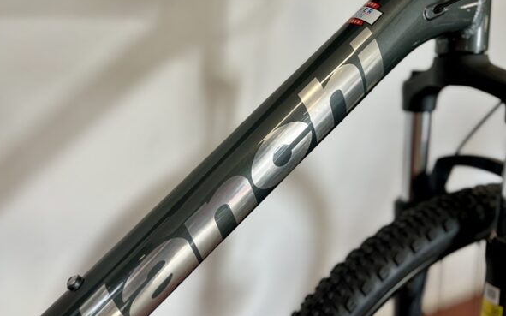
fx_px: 386
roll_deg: -18.6
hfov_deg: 66.5
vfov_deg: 44.5
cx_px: 250
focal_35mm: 28
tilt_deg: -11.4
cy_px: 169
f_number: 1.6
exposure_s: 1/122
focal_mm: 5.1
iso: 50
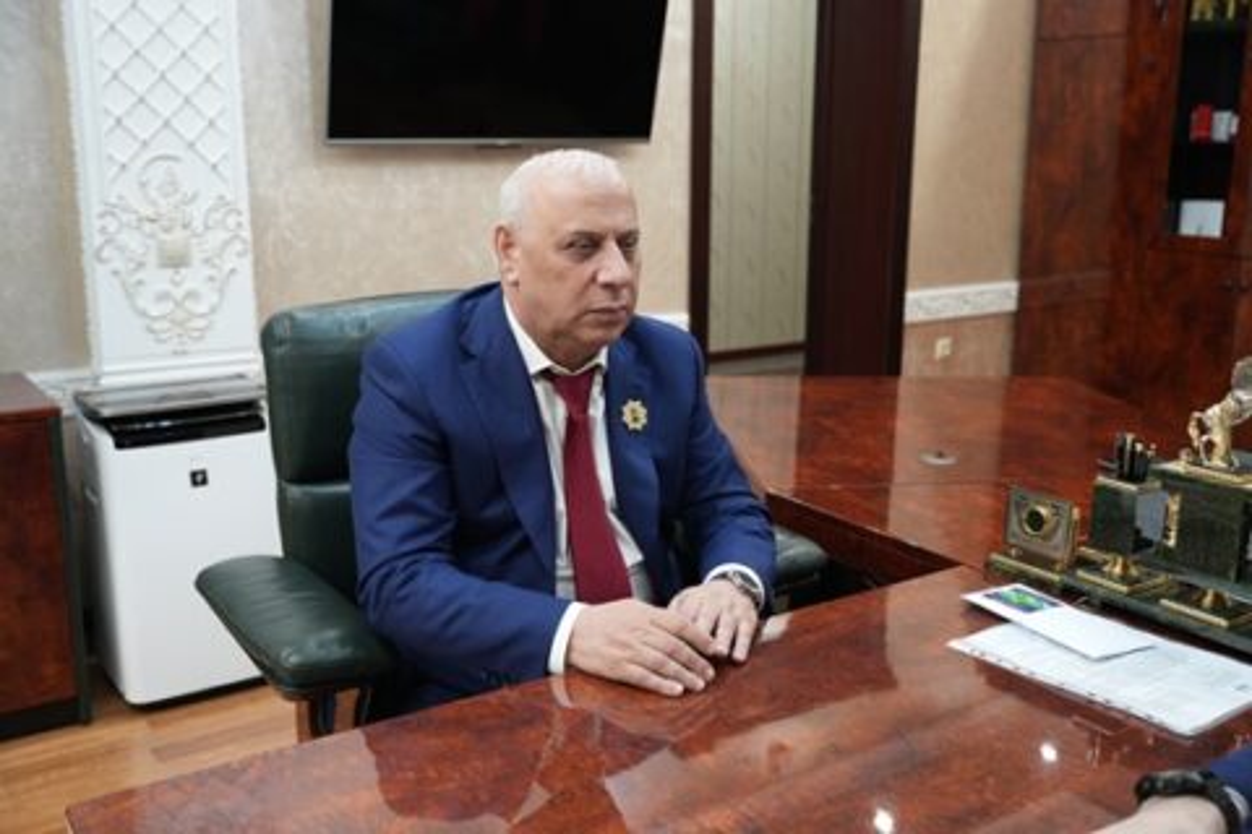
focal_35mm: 35
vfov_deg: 37.9
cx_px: 626
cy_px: 417
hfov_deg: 54.4
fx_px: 1217
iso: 2000
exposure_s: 1/100
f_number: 4
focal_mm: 35
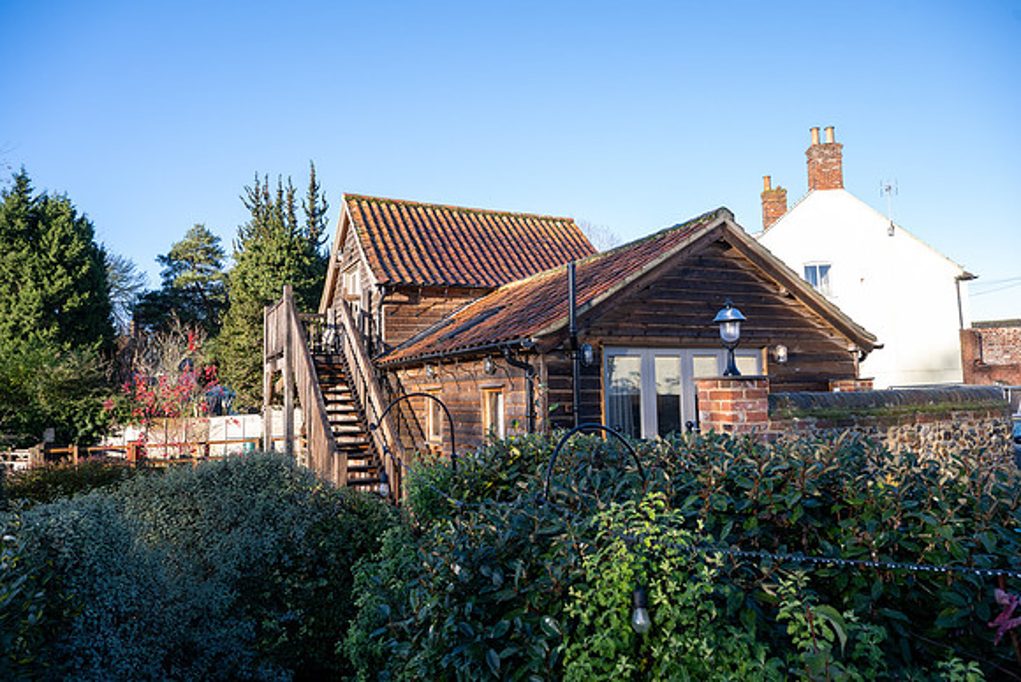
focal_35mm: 25
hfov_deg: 72.2
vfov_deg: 51.9
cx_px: 510
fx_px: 700
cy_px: 341
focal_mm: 24
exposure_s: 1/320
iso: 400
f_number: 6.3
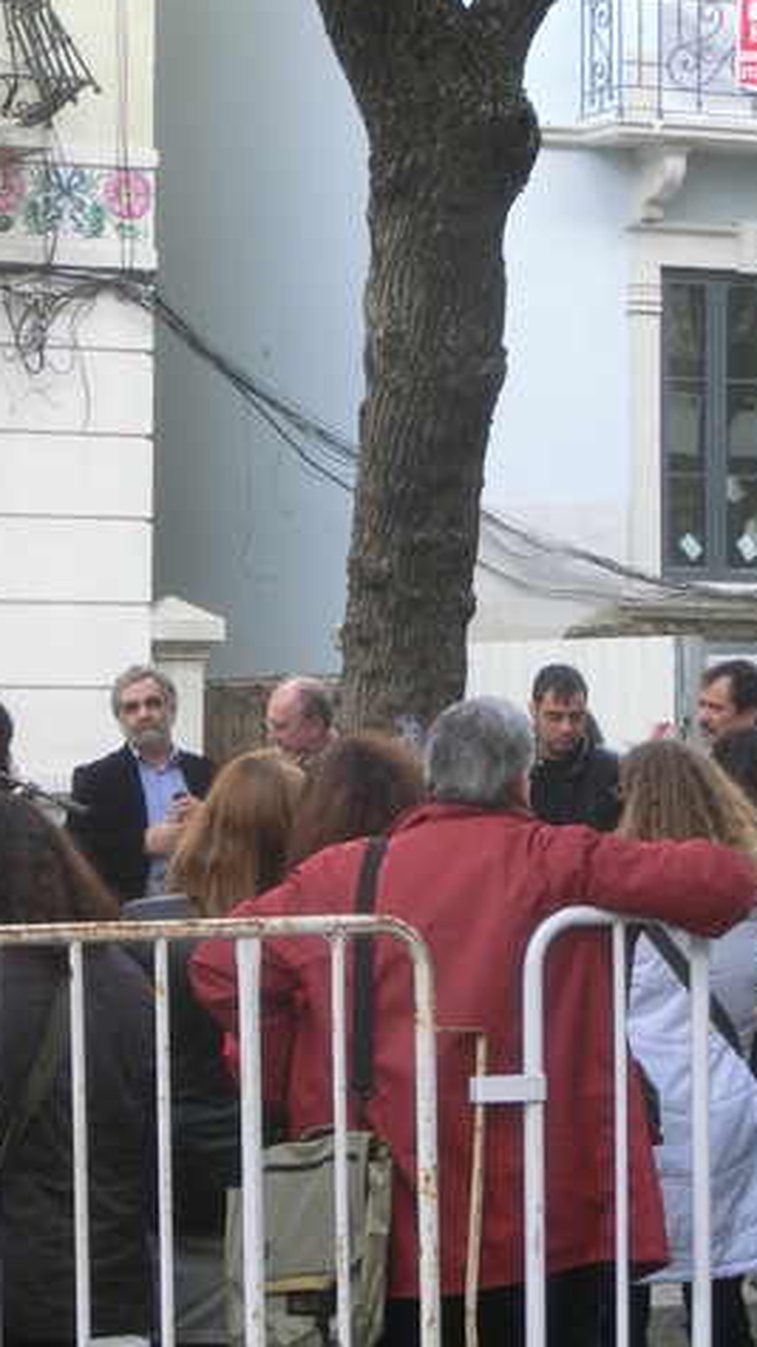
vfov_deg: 15.2
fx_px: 5034
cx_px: 210
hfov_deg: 8.6
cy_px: 669
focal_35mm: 141
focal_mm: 17.06
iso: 100
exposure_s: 1/80
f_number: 5.3
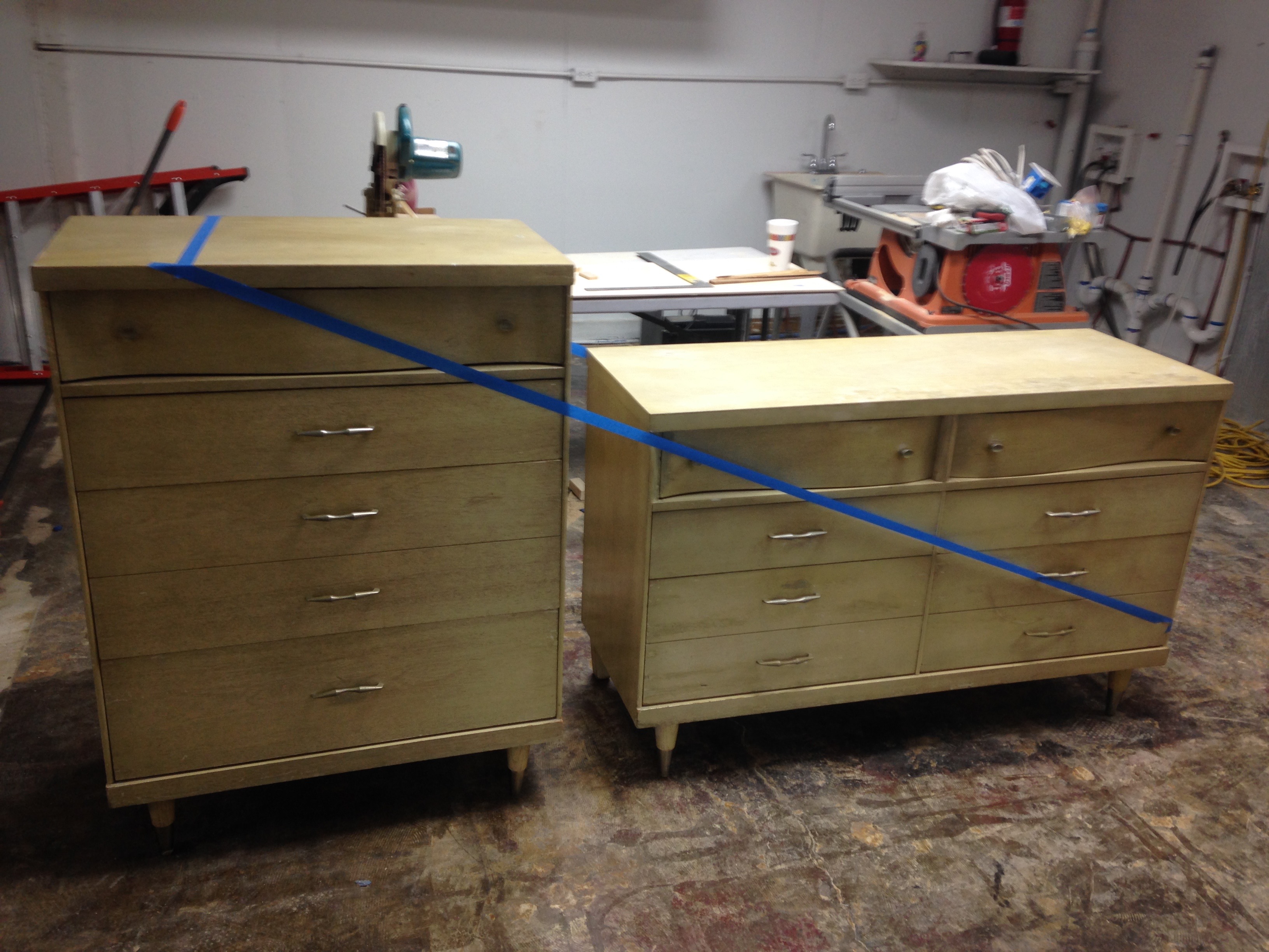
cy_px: 476
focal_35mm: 33
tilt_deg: -21.6
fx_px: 1210
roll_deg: -3.9
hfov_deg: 55.4
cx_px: 634
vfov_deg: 42.9
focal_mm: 4.12
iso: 50
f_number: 2.4
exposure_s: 1/24
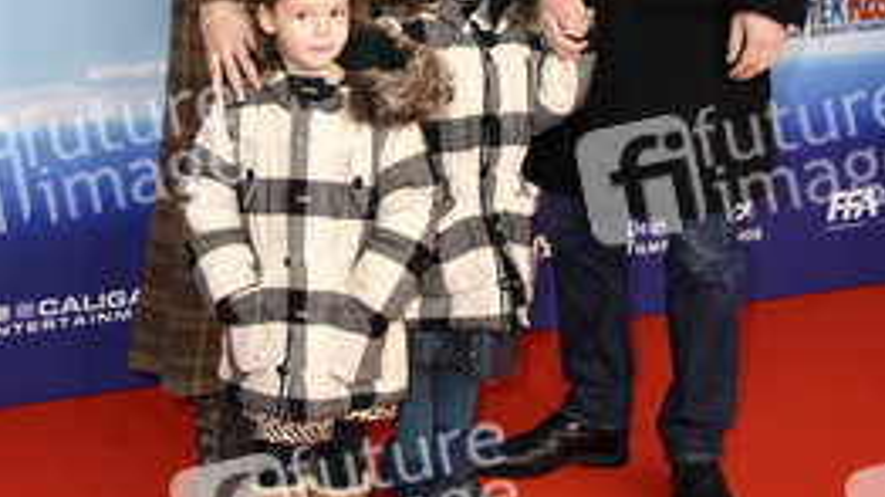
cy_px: -3
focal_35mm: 72
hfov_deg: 29.4
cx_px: 442
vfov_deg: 16.4
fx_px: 1689
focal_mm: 30
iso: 640
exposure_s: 1/160
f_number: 4.5
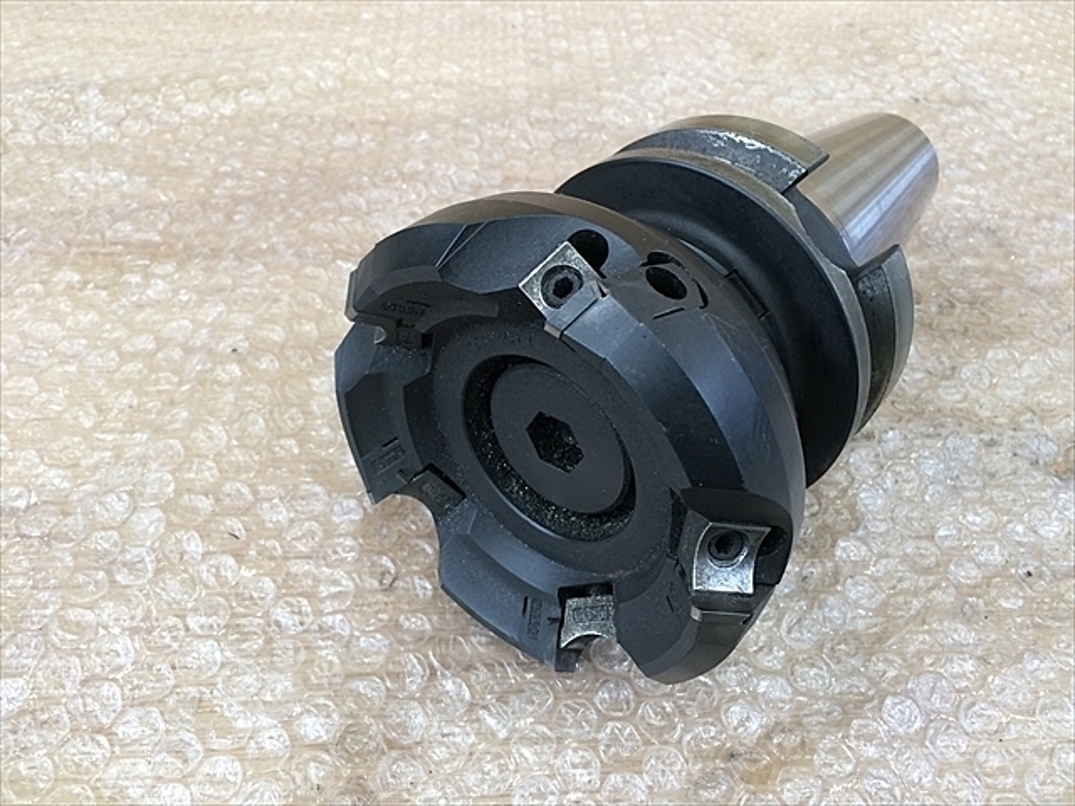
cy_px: 403
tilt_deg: -47.8
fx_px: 901
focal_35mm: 29
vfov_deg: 48.2
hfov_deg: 61.7
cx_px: 538
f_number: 2.2
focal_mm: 4.15
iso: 64
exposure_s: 1/30
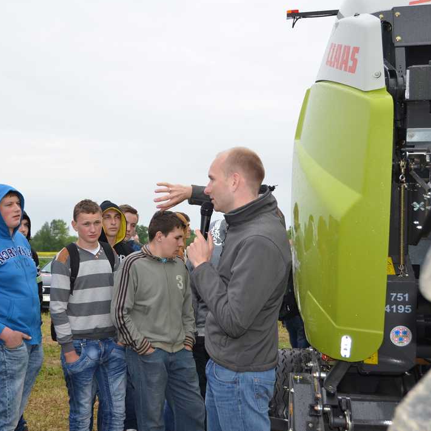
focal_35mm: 47
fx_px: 662
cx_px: 149
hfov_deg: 35.8
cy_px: 213
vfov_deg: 36.1
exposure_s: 1/250
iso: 200
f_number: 3.8
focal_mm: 24
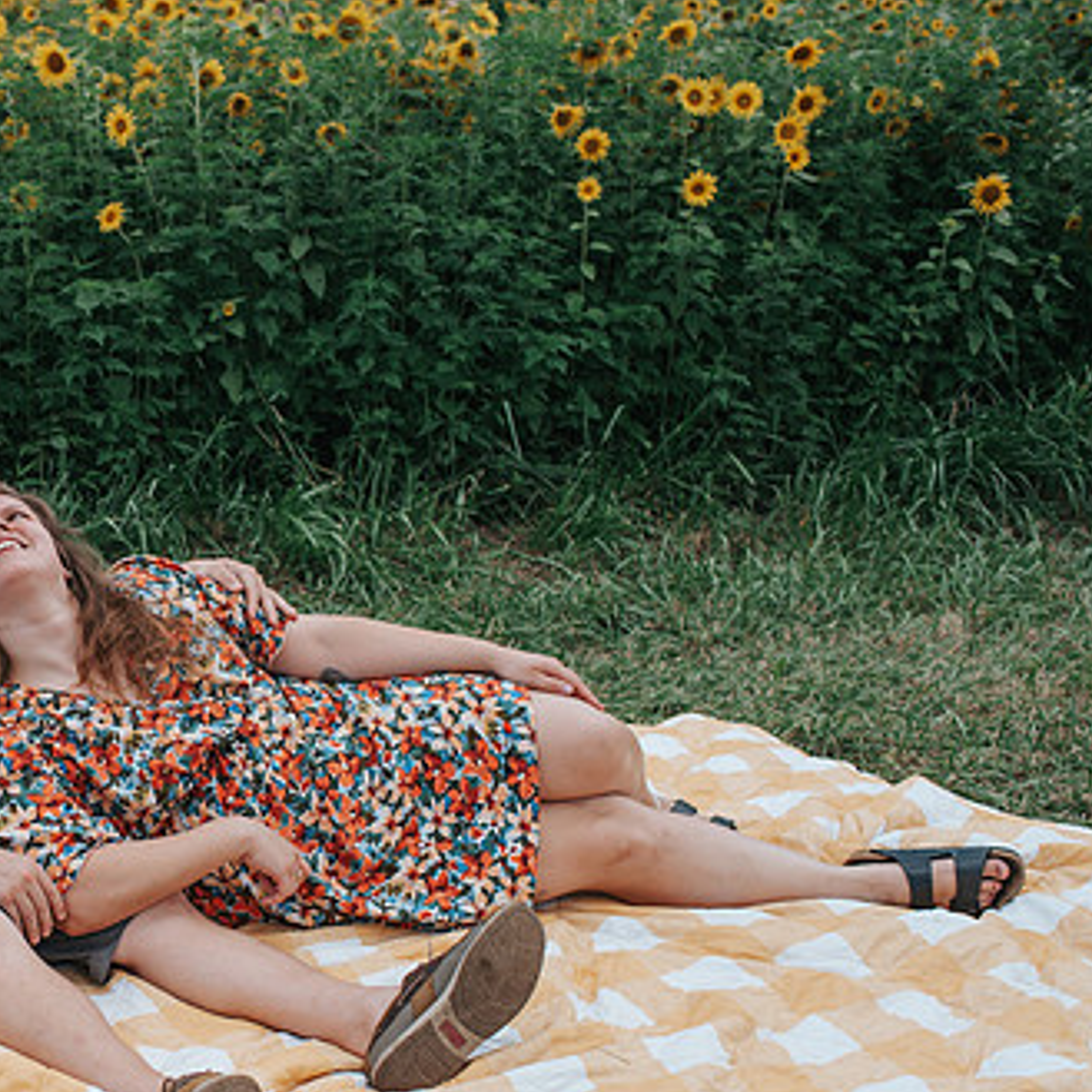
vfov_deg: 28.4
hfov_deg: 27.1
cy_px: 724
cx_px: 22
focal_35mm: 60
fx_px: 2141
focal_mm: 35
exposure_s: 1/1000
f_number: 3.2
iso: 100
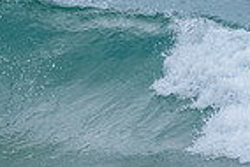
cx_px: -187
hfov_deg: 0.8
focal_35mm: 2503
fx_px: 17399
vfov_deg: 0.6
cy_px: -10
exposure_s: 1/2000
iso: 1600
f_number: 5.6
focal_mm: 500
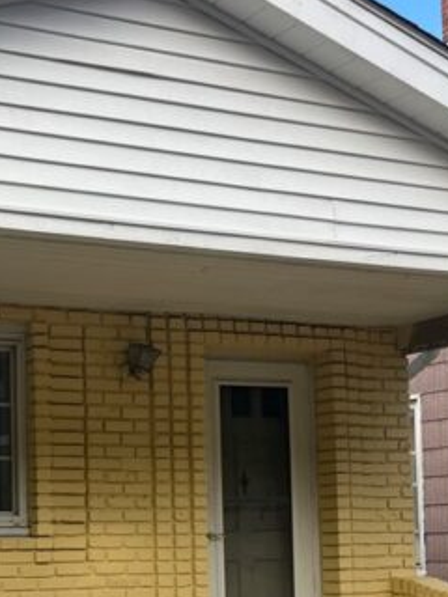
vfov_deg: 29.1
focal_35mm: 65
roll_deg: +0.8
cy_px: 485
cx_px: -35
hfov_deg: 21.5
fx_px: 1122
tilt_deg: +2.1
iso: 50
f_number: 1.6
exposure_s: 1/1186
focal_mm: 5.1
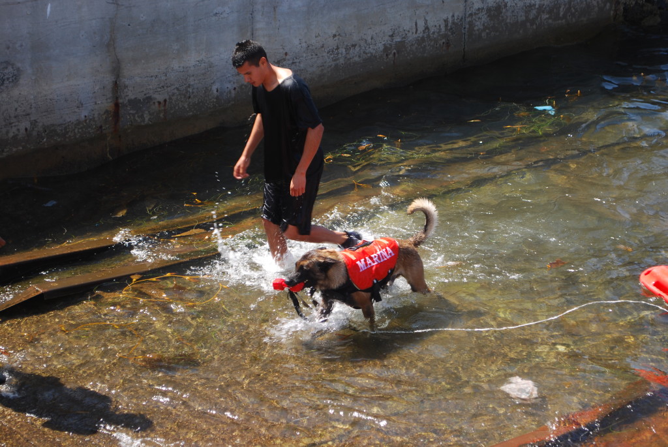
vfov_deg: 16.6
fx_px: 1532
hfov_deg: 24.6
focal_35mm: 82
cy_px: 224
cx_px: 334
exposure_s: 1/125
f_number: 5.6
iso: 100
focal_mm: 55
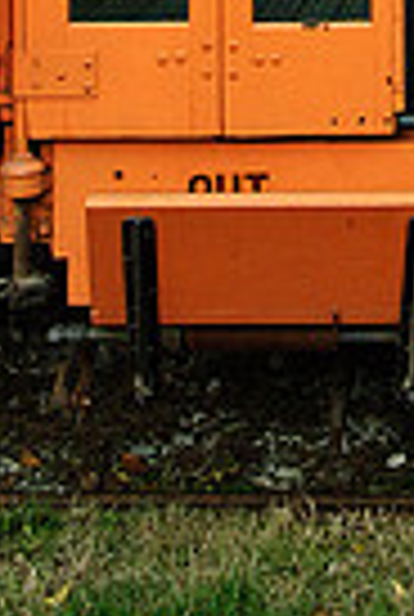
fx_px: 2368
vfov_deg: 13.8
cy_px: -364
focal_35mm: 138
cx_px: 439
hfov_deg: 9.9
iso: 400
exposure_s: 1/250
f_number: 6.3
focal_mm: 28
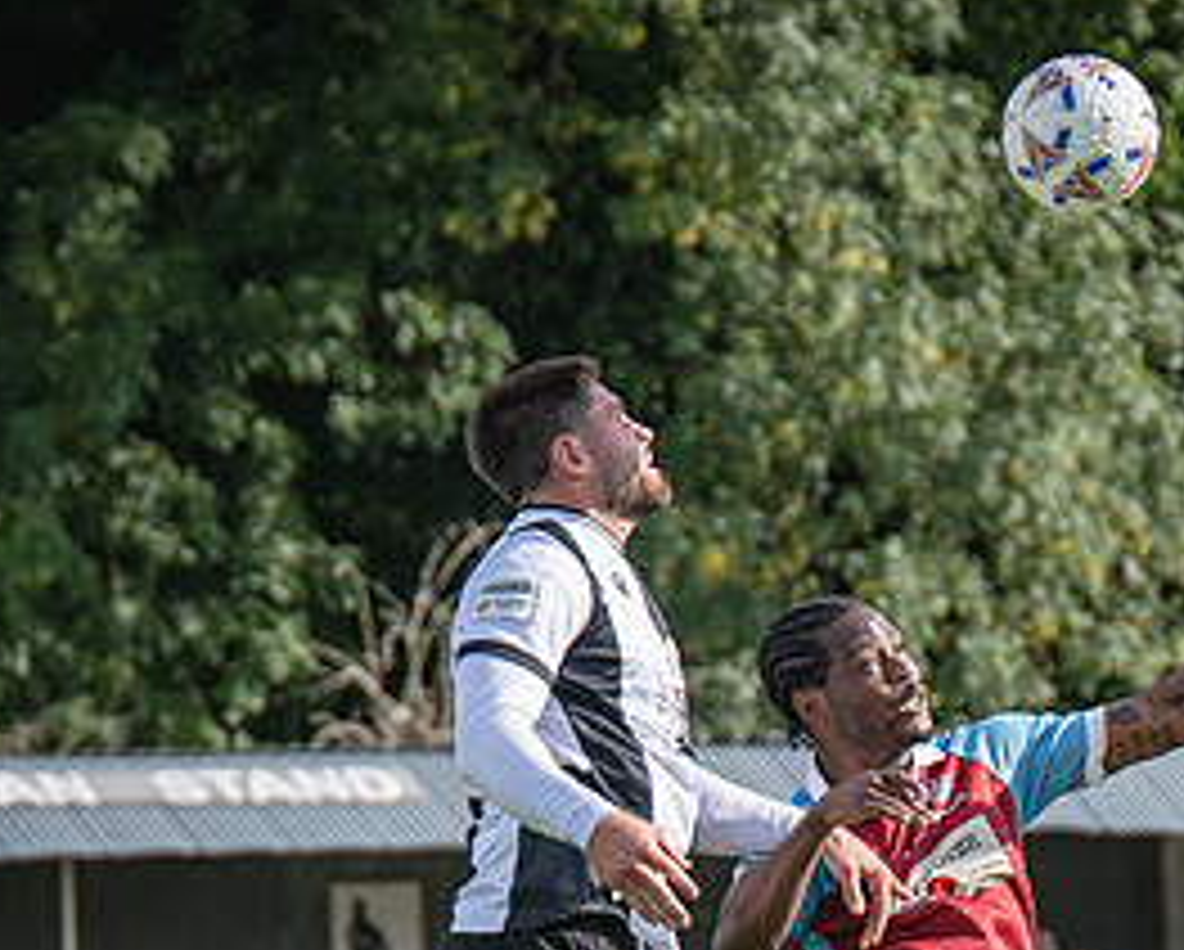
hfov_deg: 4.9
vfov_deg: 3.9
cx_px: 732
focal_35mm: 394
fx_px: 13822
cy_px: 931
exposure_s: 1/1600
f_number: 4
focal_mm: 100
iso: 200
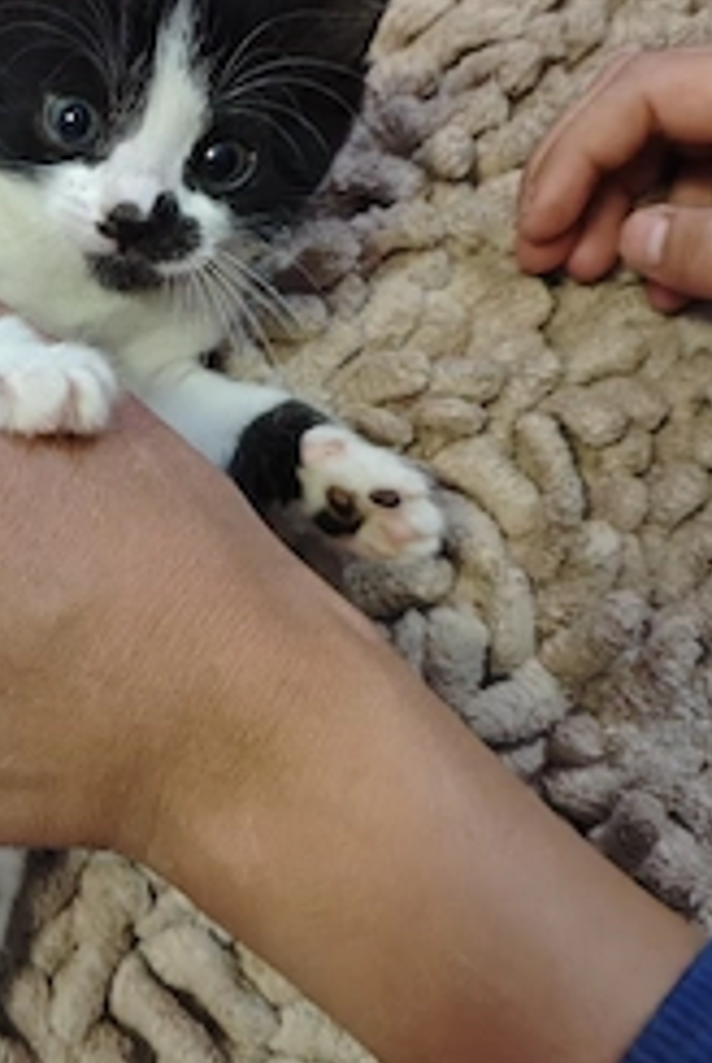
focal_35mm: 39
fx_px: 1154
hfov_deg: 33.0
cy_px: 412
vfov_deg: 49.1
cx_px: 109
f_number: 1.6
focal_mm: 6.55
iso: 5000
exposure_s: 1/238
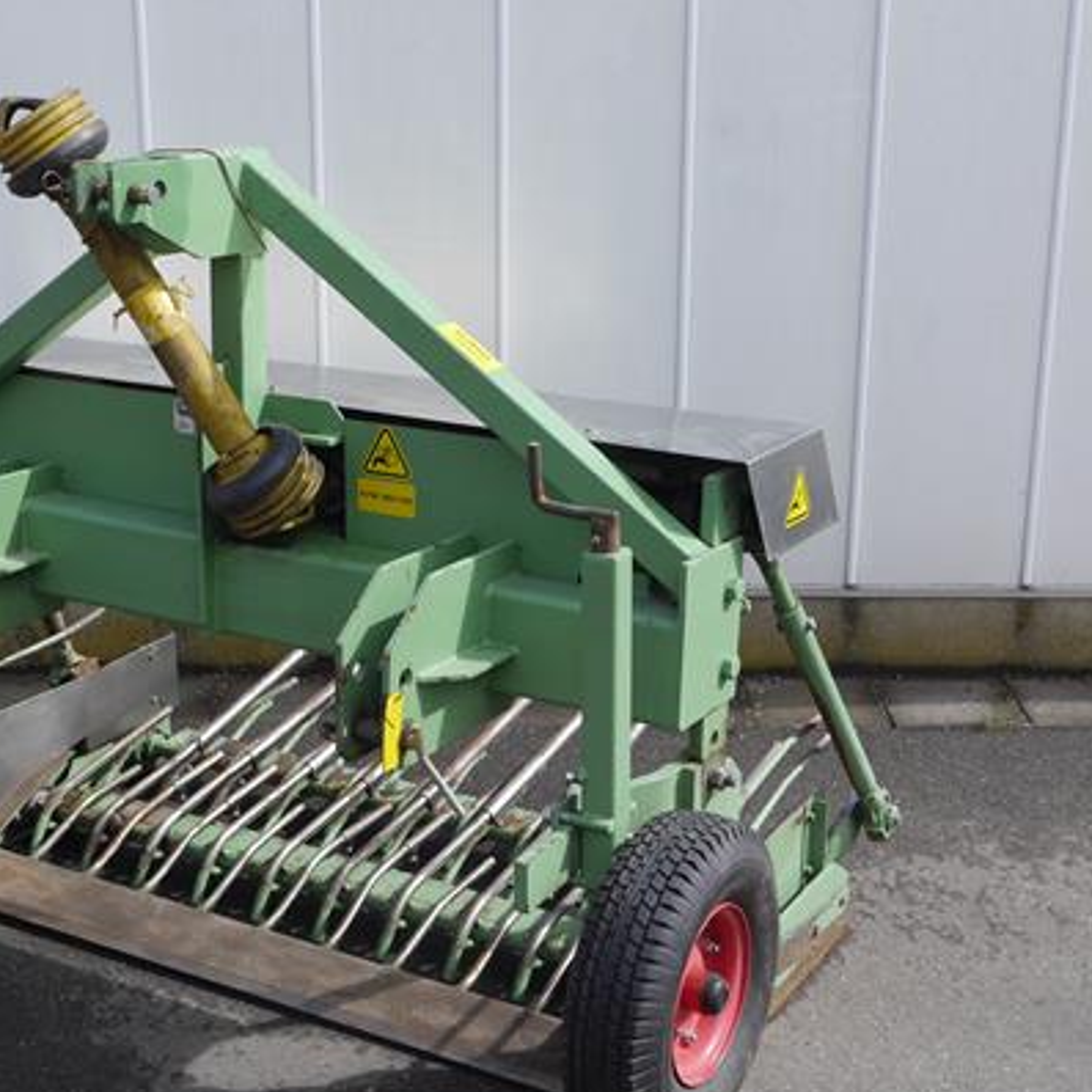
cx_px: 389
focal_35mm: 57
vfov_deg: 30.0
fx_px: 2034
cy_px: 605
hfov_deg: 29.9
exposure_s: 1/250
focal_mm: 20
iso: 160
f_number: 7.1
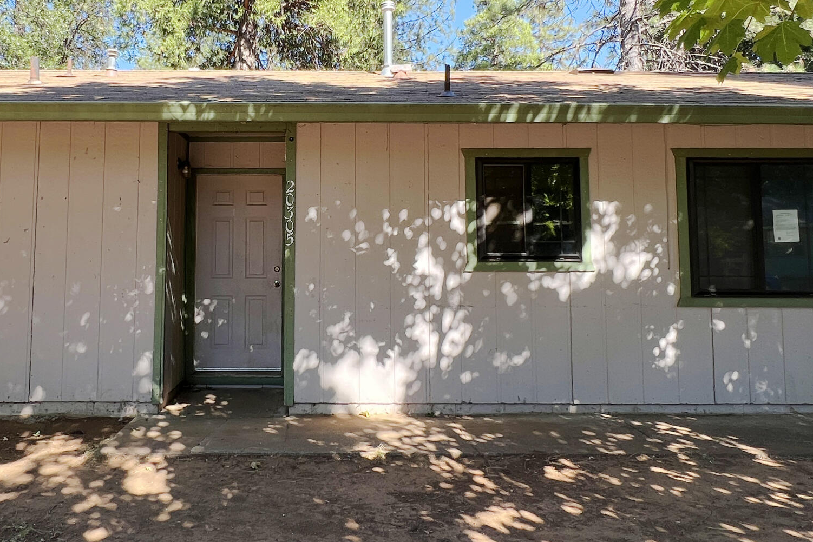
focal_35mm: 27
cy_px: 204
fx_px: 610
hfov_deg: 66.6
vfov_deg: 47.5
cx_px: 320
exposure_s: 1/223
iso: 32
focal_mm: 1.57
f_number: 1.8
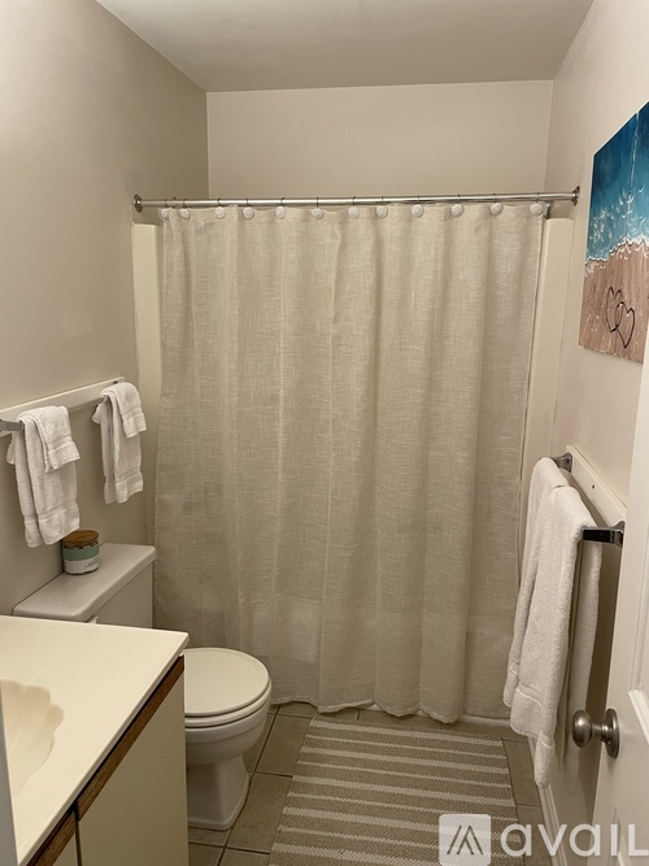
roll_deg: -0.8
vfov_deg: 67.3
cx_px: 324
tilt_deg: -11.0
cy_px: 433
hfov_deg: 53.0
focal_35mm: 26
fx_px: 650
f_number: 1.6
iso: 125
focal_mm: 4.2
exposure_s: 1/60
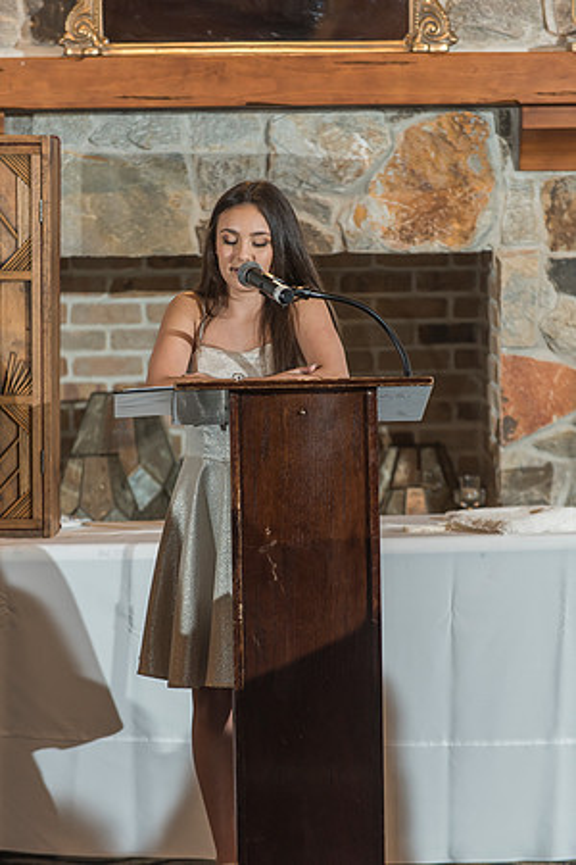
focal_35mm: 200
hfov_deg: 6.9
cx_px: 288
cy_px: 432
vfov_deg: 10.3
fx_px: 4800
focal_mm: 200
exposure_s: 1/125
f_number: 4
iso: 800
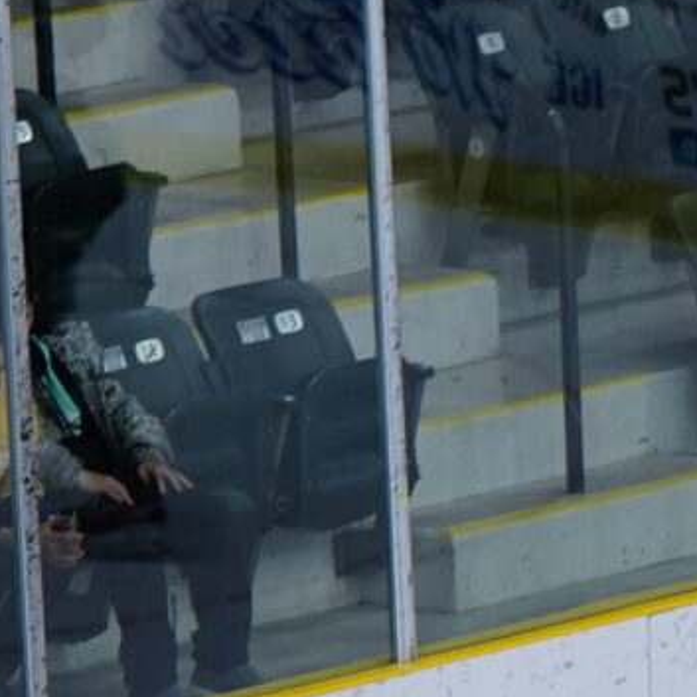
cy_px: 1312
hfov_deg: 2.7
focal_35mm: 635
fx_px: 14466
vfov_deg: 2.7
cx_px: 1305
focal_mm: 103
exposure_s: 1/200
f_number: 3.5
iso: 640
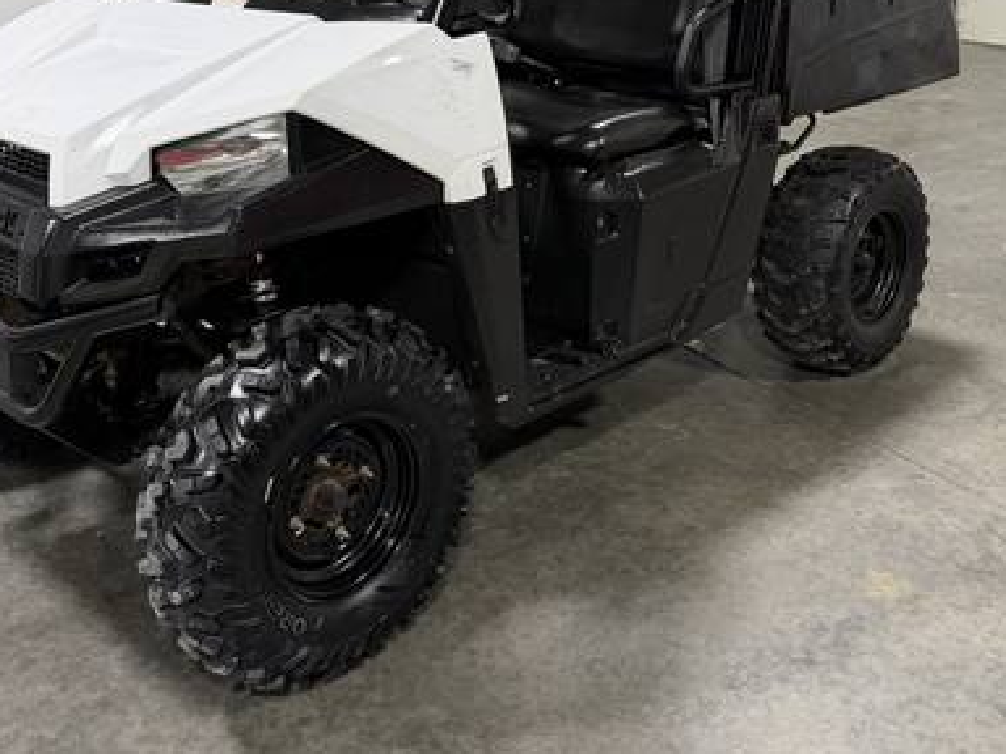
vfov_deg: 35.0
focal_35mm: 40
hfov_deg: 46.8
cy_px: 173
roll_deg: +1.0
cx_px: 474
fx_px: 1162
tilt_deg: -14.4
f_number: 1.78
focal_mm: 6.76
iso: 250
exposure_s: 1/60
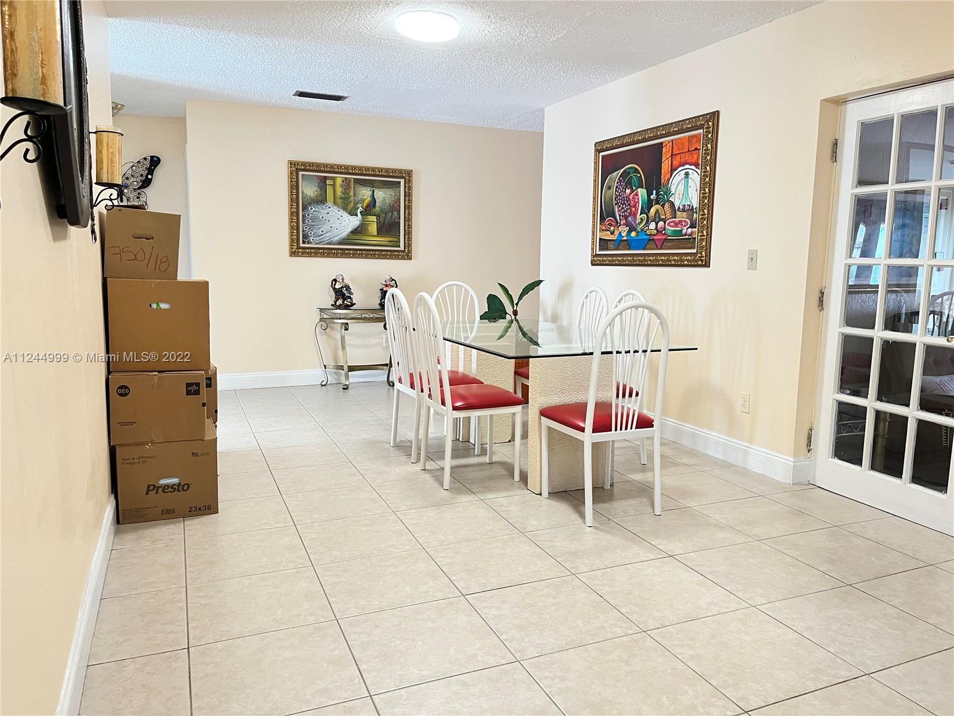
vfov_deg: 53.1
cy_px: 358
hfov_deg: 67.3
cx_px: 477
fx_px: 717
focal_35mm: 26
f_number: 1.6
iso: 160
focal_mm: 5.1
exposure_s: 1/60
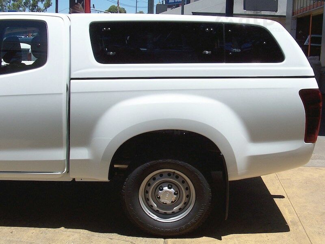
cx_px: 162
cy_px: 122
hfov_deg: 52.6
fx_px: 329
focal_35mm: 35
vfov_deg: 40.7
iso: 80
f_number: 4
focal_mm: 6
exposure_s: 1/750
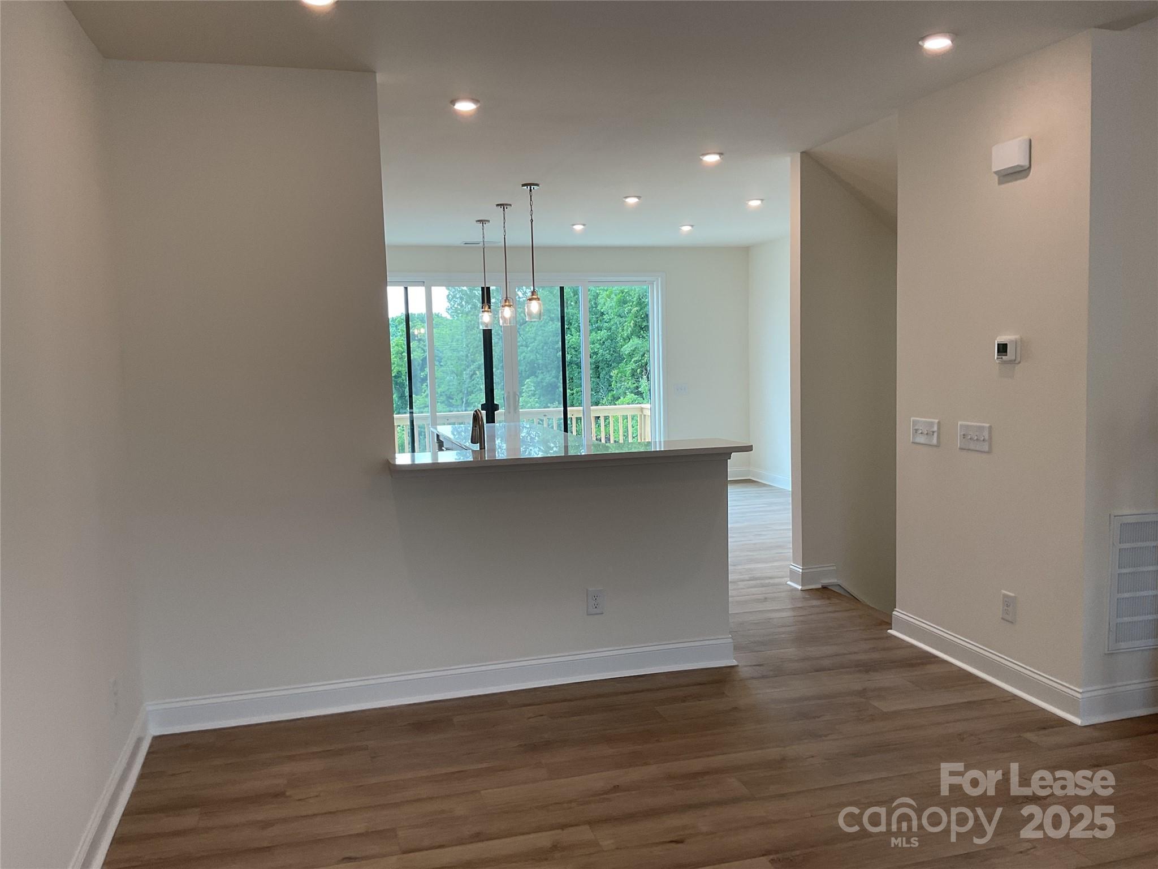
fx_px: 970
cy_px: 434
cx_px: 579
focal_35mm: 29
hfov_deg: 61.7
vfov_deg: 48.2
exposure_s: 1/120
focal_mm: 3
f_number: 1.8
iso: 50
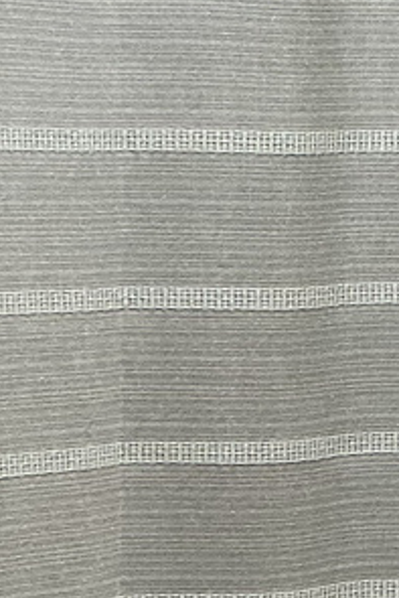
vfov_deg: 13.0
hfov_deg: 8.5
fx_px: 2607
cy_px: 448
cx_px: 672
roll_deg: -2.1
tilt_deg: -11.1
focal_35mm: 157
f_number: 1.8
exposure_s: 1/60
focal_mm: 3
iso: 64
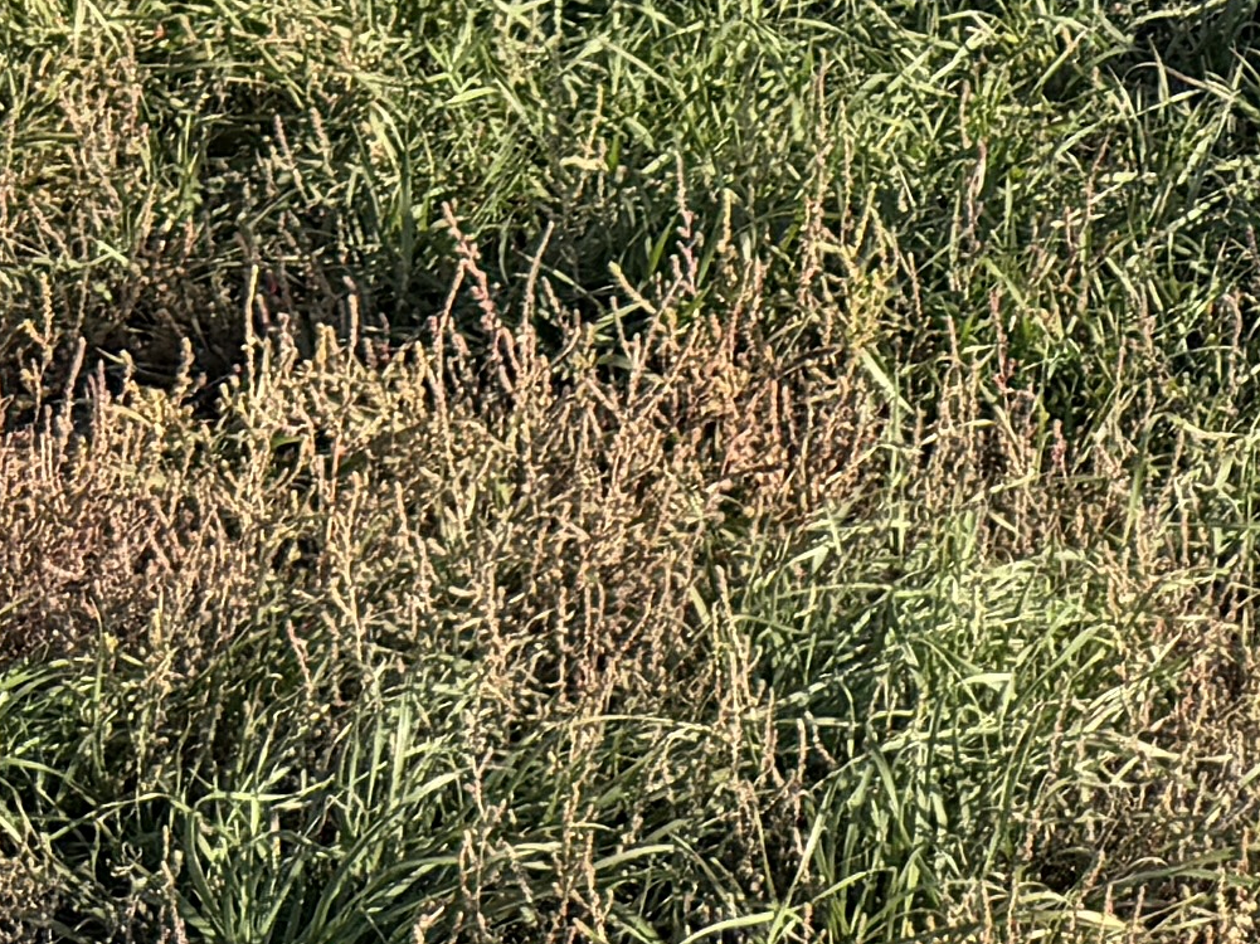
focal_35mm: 137
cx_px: 2516
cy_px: -1176
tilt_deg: -9.2
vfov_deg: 9.8
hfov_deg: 12.6
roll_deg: -0.1
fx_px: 4985
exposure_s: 1/2169
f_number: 1.78
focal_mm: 6.76
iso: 80
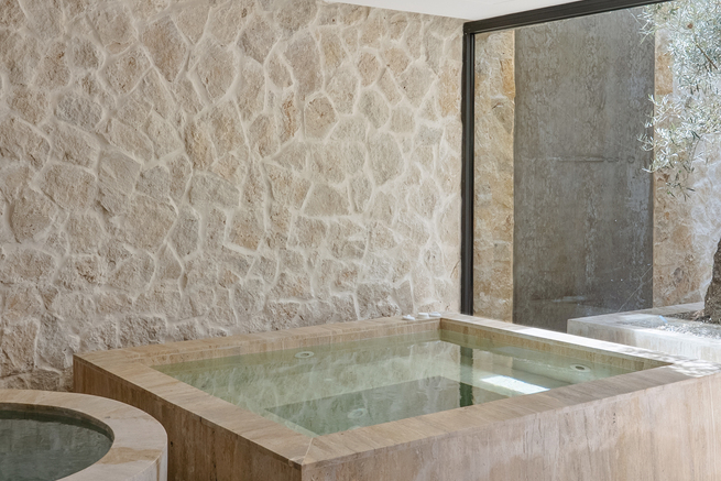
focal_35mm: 44
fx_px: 881
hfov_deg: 44.3
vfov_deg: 30.5
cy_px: 212
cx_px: 287
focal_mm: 24
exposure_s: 1/4
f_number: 8
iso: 100
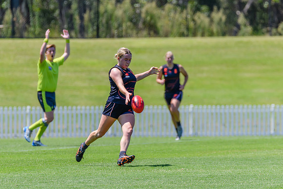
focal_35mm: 616
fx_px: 4843
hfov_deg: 3.3
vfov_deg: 2.2
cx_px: 133
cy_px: 85
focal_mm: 420
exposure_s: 1/2000
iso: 800
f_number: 6
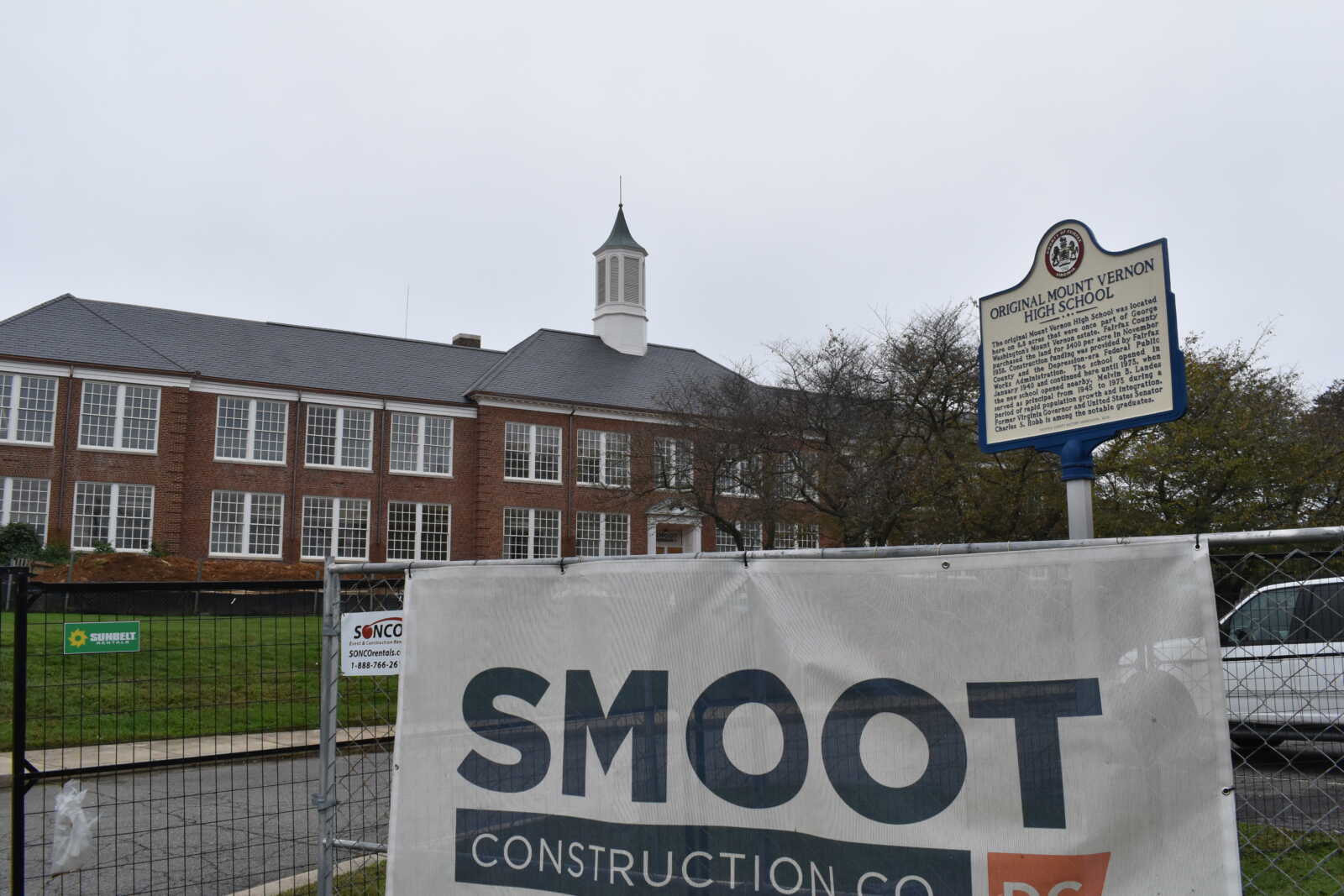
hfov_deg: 59.5
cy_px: 448
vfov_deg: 41.7
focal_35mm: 32
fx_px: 1176
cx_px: 672
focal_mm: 21
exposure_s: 1/500
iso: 800
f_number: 11
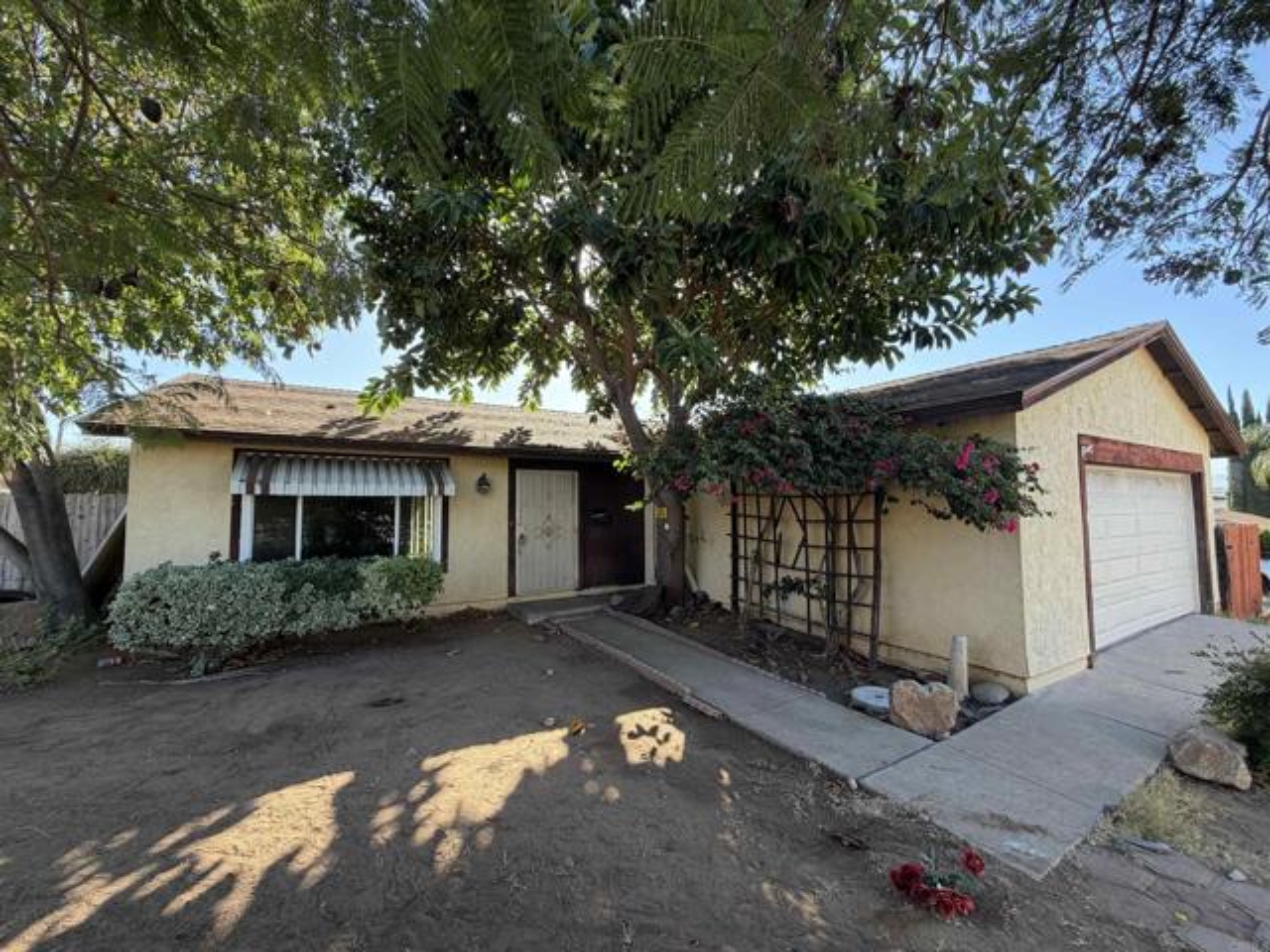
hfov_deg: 102.1
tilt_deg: +4.4
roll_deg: +0.7
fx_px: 514
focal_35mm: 14
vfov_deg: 85.7
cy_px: 476
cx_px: 635
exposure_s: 1/203
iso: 64
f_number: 2.2
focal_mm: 2.22
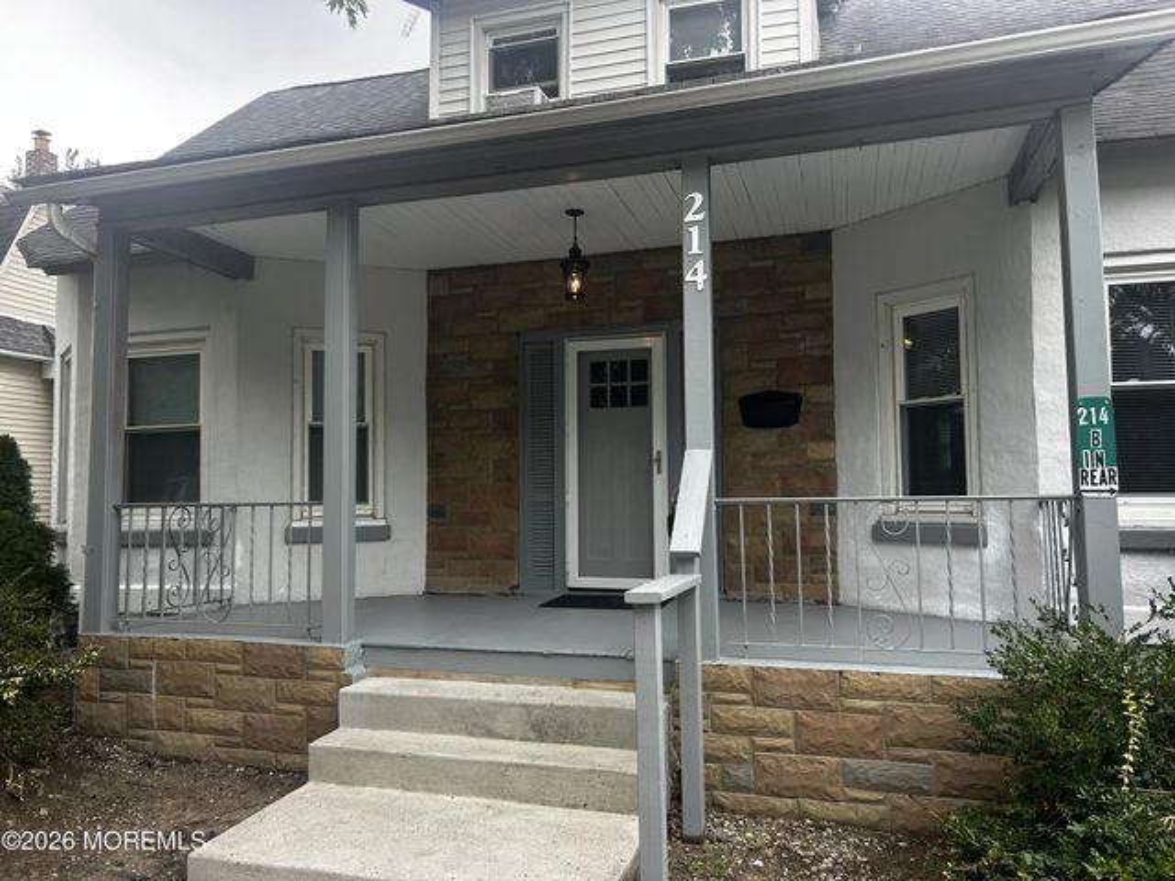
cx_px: 588
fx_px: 883
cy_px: 440
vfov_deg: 53.1
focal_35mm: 26
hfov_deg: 67.3
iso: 50
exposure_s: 1/434
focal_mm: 5.7
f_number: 1.5
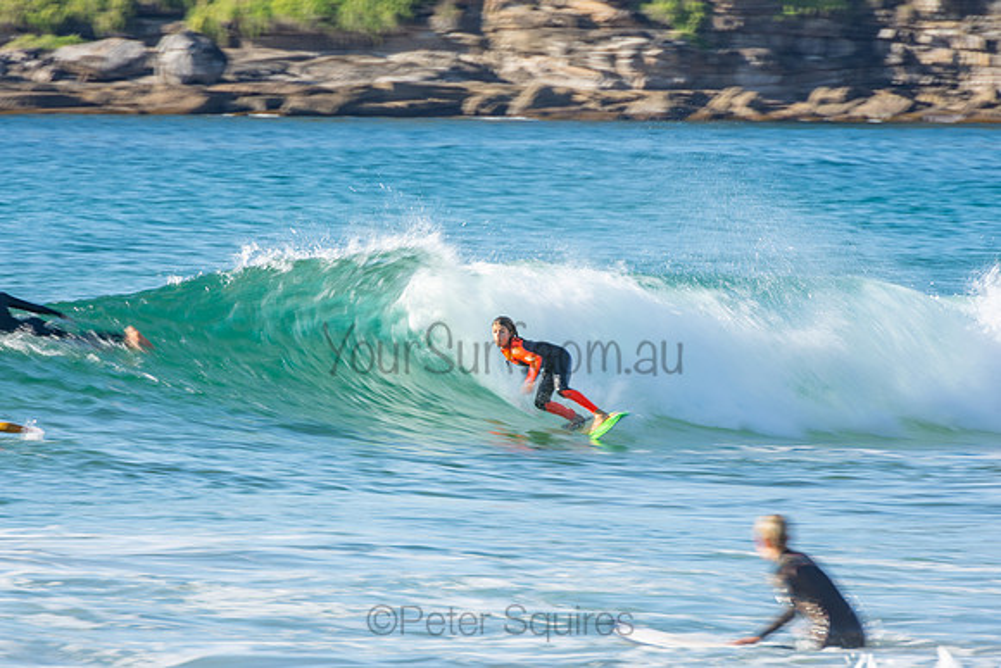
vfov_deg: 2.3
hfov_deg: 3.4
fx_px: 16686
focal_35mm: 600
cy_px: 334
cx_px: 500
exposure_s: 1/30
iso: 100
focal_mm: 400
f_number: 18
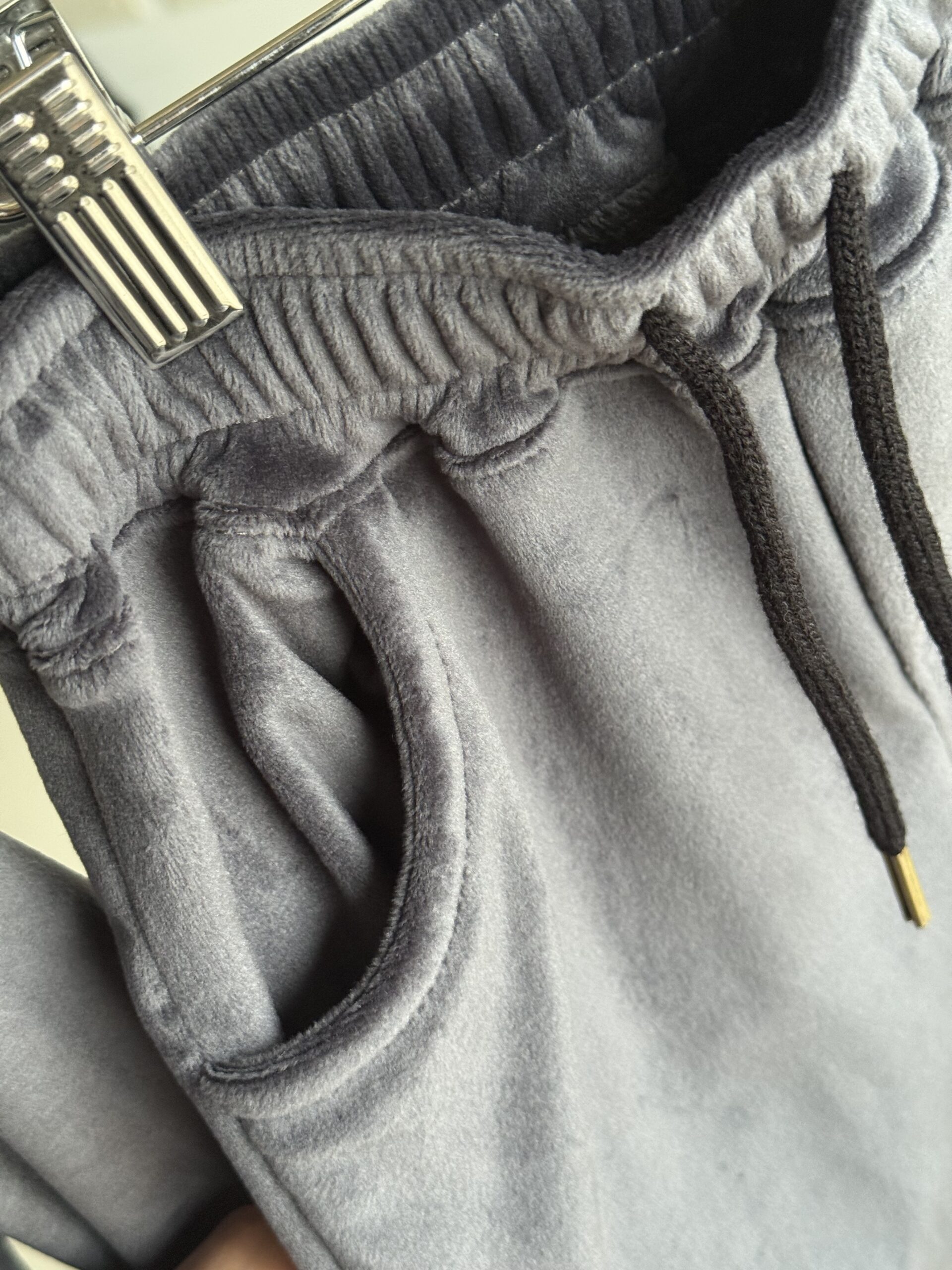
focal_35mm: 48
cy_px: 635
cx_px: 476
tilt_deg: -46.1
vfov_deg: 39.7
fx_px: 1760
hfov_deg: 30.3
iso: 250
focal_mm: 6.76
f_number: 1.78
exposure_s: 1/42
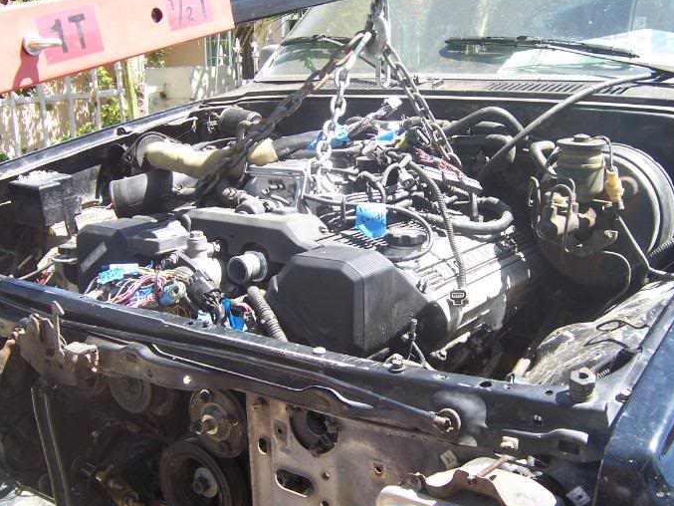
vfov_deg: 36.8
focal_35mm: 39
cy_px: 256
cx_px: 349
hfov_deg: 47.8
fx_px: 759
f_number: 3.4
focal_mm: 5.5
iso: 80
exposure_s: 1/180
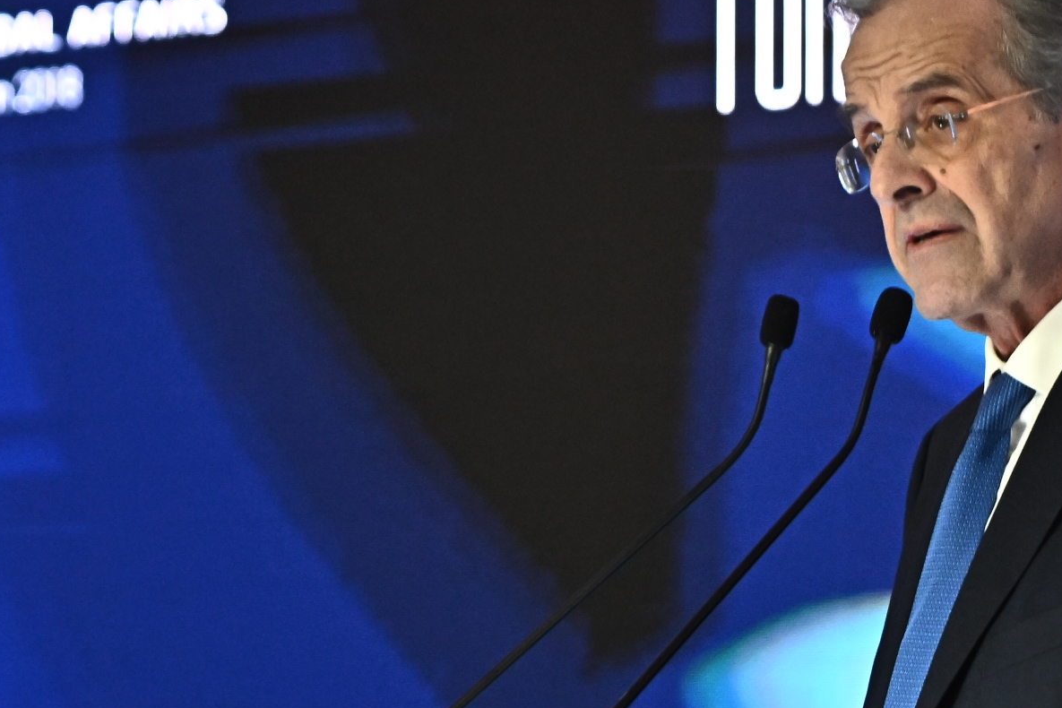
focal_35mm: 276
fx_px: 8141
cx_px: 436
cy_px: 447
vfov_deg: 5.0
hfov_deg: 7.5
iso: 3200
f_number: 2.8
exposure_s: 1/400
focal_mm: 95
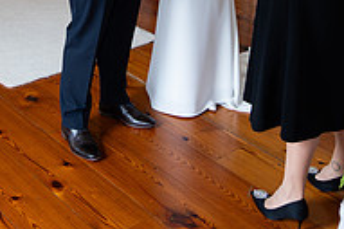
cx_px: 119
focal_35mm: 73
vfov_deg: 16.9
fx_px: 697
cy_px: -114
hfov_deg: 27.6
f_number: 2.8
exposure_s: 1/160
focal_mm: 24
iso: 500
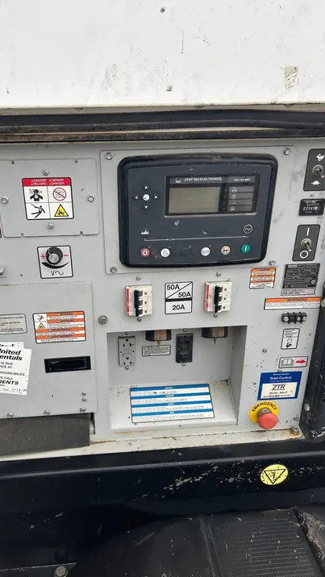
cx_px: 137
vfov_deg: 66.1
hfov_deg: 40.1
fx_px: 444
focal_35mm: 29
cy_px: 287
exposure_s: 1/410
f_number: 1.5
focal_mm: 5.7
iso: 50
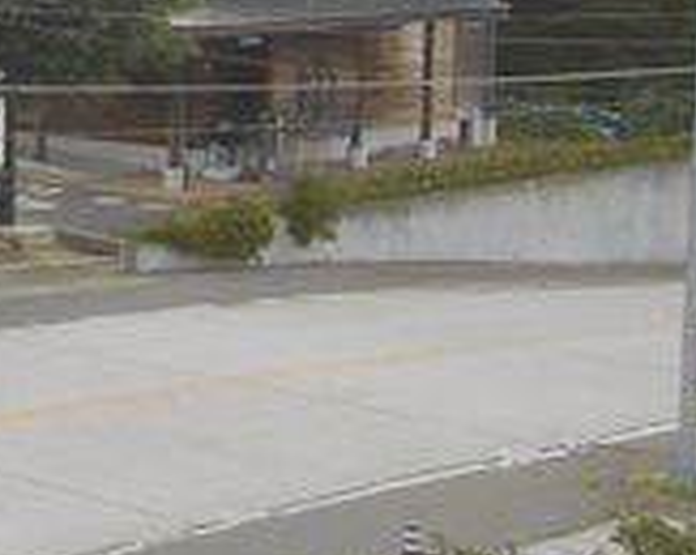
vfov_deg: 13.9
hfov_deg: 14.4
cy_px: -6
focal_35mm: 109
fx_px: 2243
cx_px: -726
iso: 125
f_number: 3.2
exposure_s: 1/250
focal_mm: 4.6
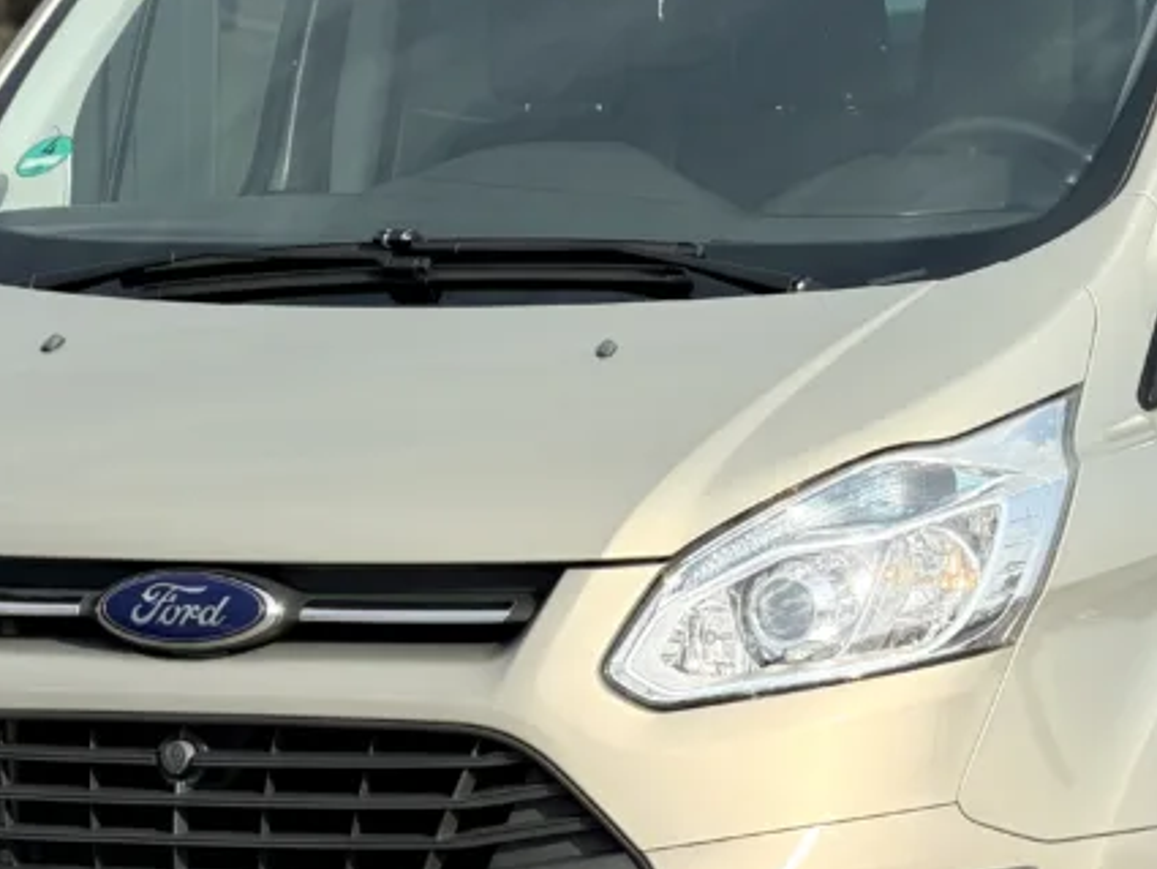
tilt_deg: -0.1
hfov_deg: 8.2
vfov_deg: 6.2
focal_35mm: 241
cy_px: 354
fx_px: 8057
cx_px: 809
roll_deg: +0.3
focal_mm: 16.89
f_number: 2.8
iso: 32
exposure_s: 1/638
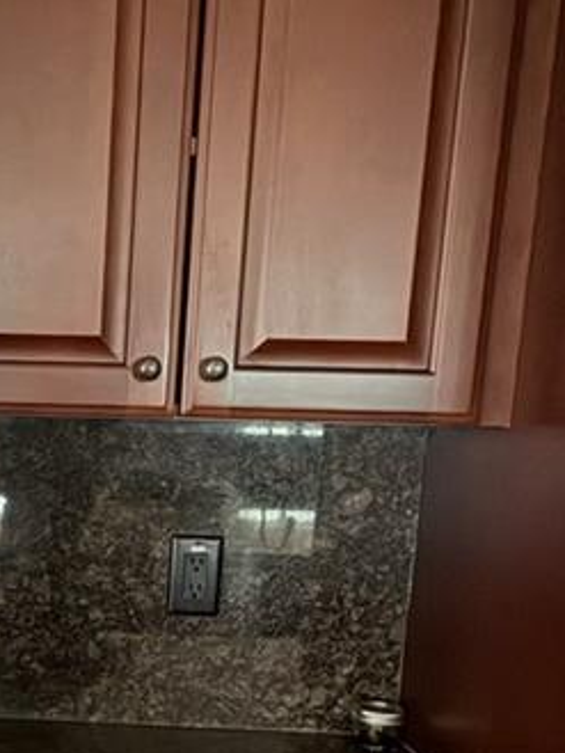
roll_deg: -1.4
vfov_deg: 36.2
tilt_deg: -11.2
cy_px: 602
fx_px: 1109
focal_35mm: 51
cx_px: -53
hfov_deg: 26.4
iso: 1600
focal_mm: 2.22
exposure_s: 1/10
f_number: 2.2
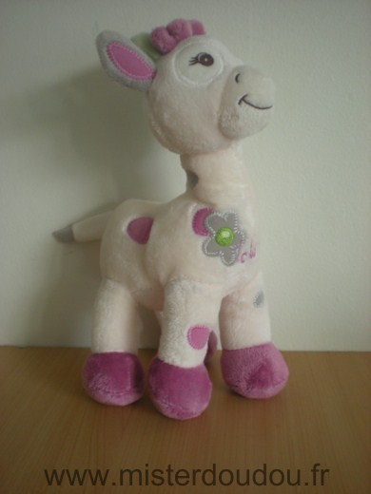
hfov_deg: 37.7
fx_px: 543
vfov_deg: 49.0
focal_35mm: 38
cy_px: 247
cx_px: 186
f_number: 3.1
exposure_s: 1/45.3
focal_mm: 6.3
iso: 200
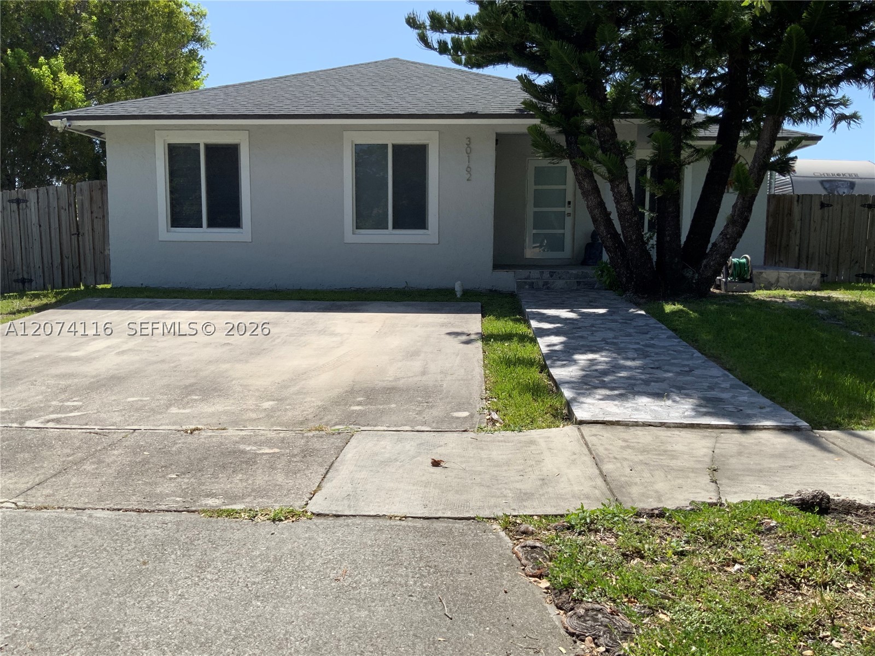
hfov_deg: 61.7
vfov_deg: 48.2
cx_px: 438
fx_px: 733
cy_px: 328
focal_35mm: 29
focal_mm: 3
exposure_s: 1/1786
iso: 16
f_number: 1.8
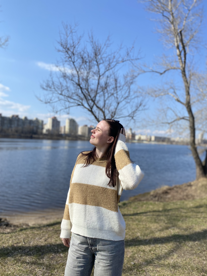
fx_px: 207
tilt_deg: +0.8
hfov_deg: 53.1
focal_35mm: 26
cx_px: 104
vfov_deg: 67.3
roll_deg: -3.0
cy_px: 138
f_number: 1.8
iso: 32
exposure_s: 1/3401
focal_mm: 4.25
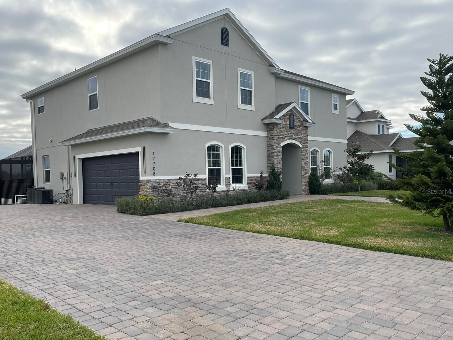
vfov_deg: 46.7
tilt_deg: -1.2
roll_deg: +2.1
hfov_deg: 59.8
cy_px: 191
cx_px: 197
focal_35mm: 30
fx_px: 393
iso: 50
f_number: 1.6
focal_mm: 4.2
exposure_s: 1/2817
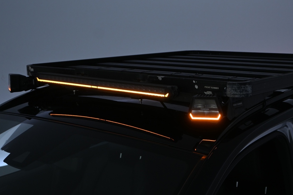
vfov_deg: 23.8
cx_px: 176
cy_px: 91
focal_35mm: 57
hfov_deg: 34.9
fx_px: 464
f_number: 4.5
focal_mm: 26
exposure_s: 1/80
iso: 400
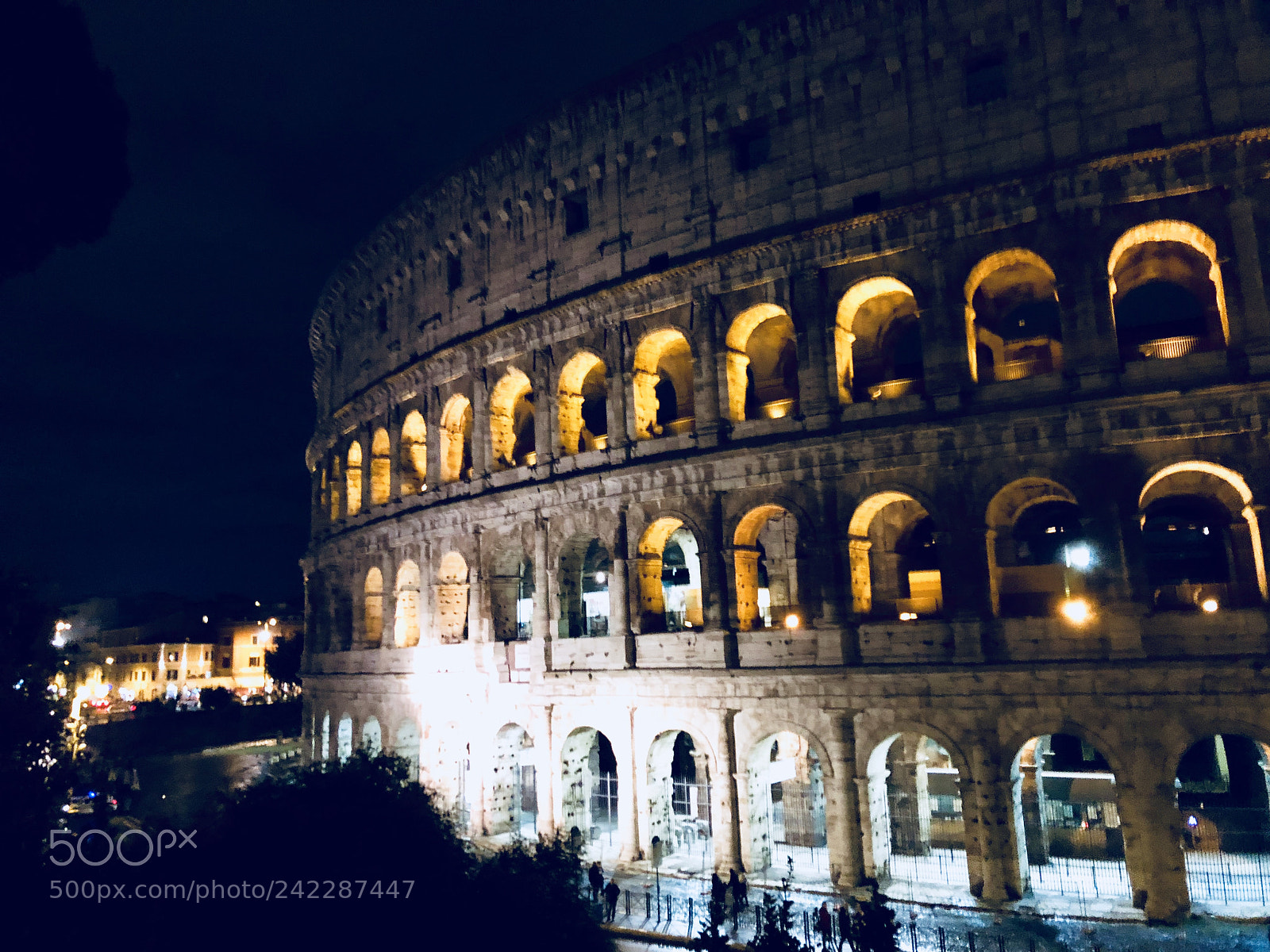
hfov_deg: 61.7
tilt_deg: +9.4
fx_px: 1064
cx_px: 635
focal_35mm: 29
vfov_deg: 48.2
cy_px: 476
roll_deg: +1.9
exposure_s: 1/4
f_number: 1.8
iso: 125
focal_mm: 3.99
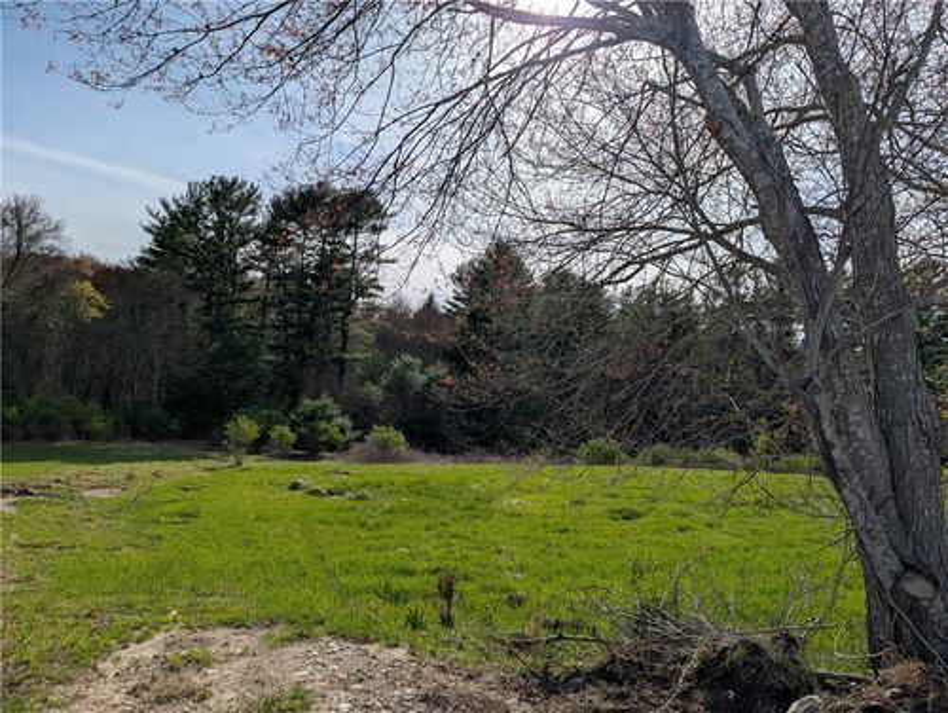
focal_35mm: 24
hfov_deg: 71.5
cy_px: 356
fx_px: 658
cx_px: 474
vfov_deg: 56.9
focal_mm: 6.9
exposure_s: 1/2252
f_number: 1.68
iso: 16
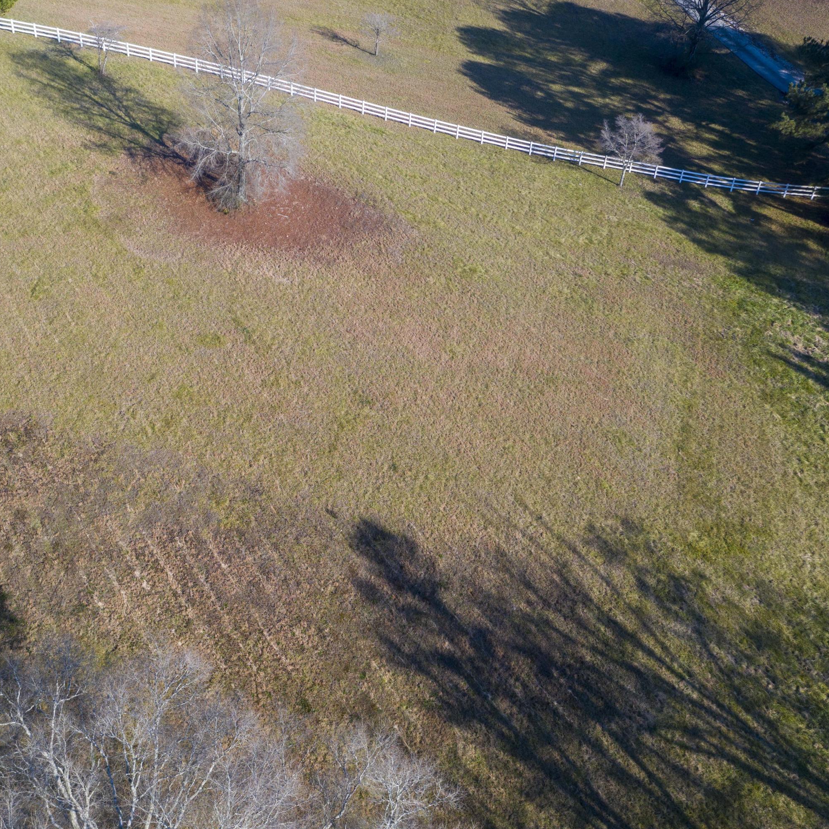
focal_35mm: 36
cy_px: 416
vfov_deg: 46.0
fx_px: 975
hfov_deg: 45.3
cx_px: 275
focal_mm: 10.26
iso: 100
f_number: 3.2
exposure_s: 1/240
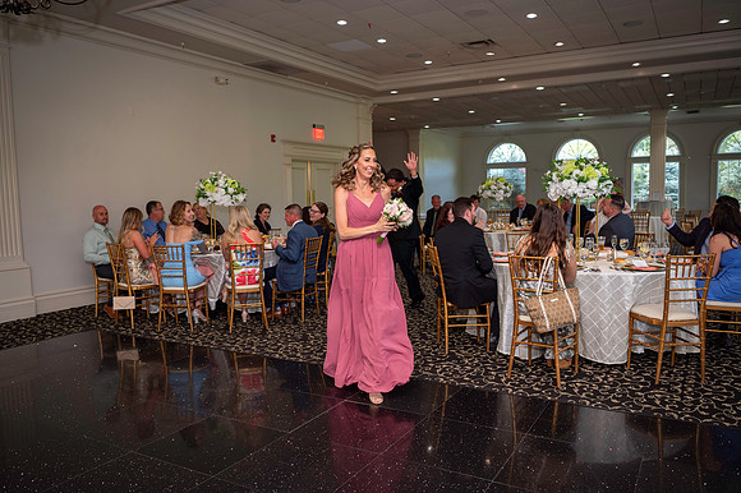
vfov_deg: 44.9
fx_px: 597
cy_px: 246
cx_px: 370
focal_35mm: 29
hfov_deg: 63.7
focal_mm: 29
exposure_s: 1/100
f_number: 3.5
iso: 800
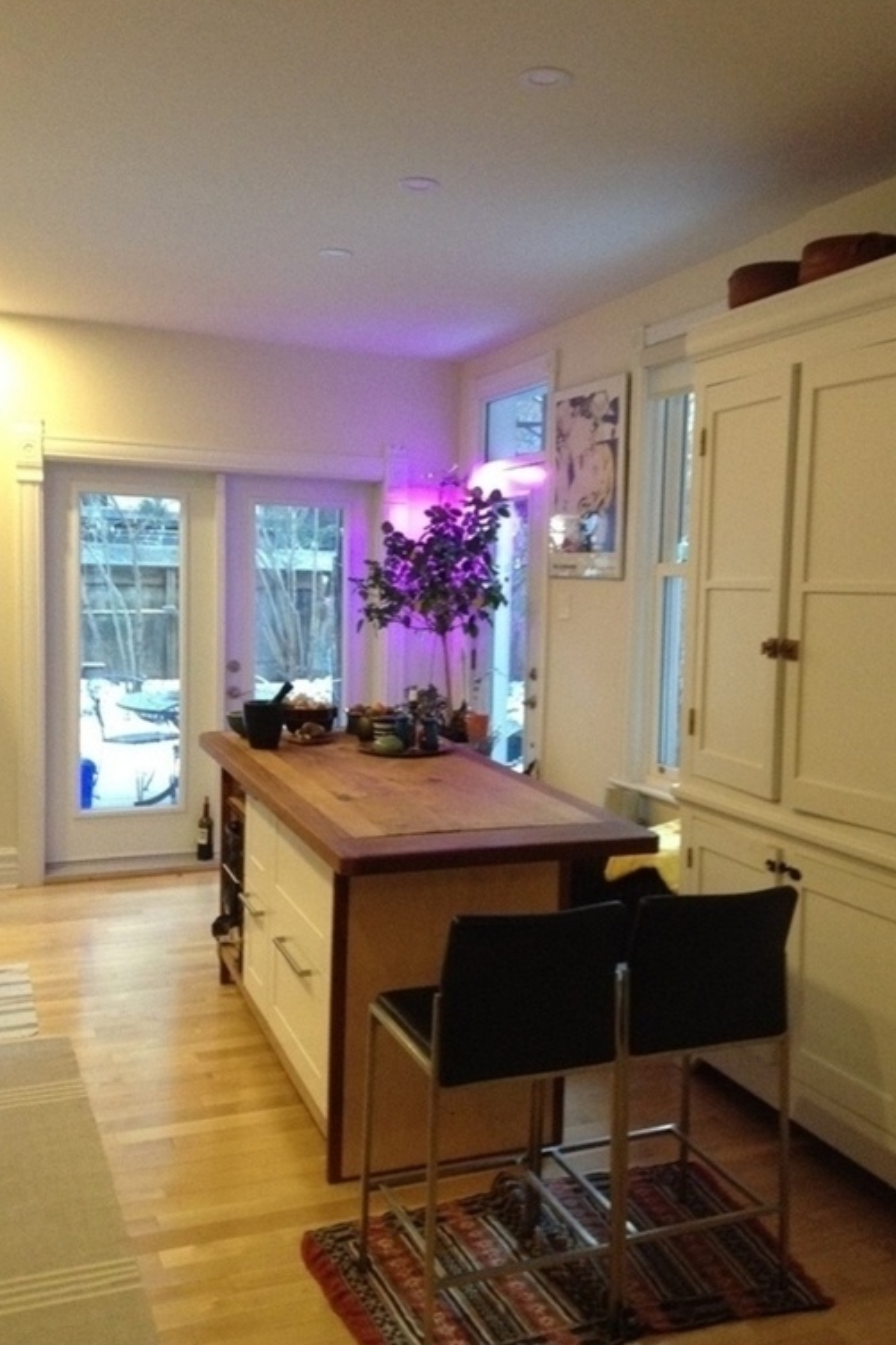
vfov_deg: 54.4
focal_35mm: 35
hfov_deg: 37.8
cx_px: 503
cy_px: 669
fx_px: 1307
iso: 160
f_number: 2.4
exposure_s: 1/24
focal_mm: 3.3
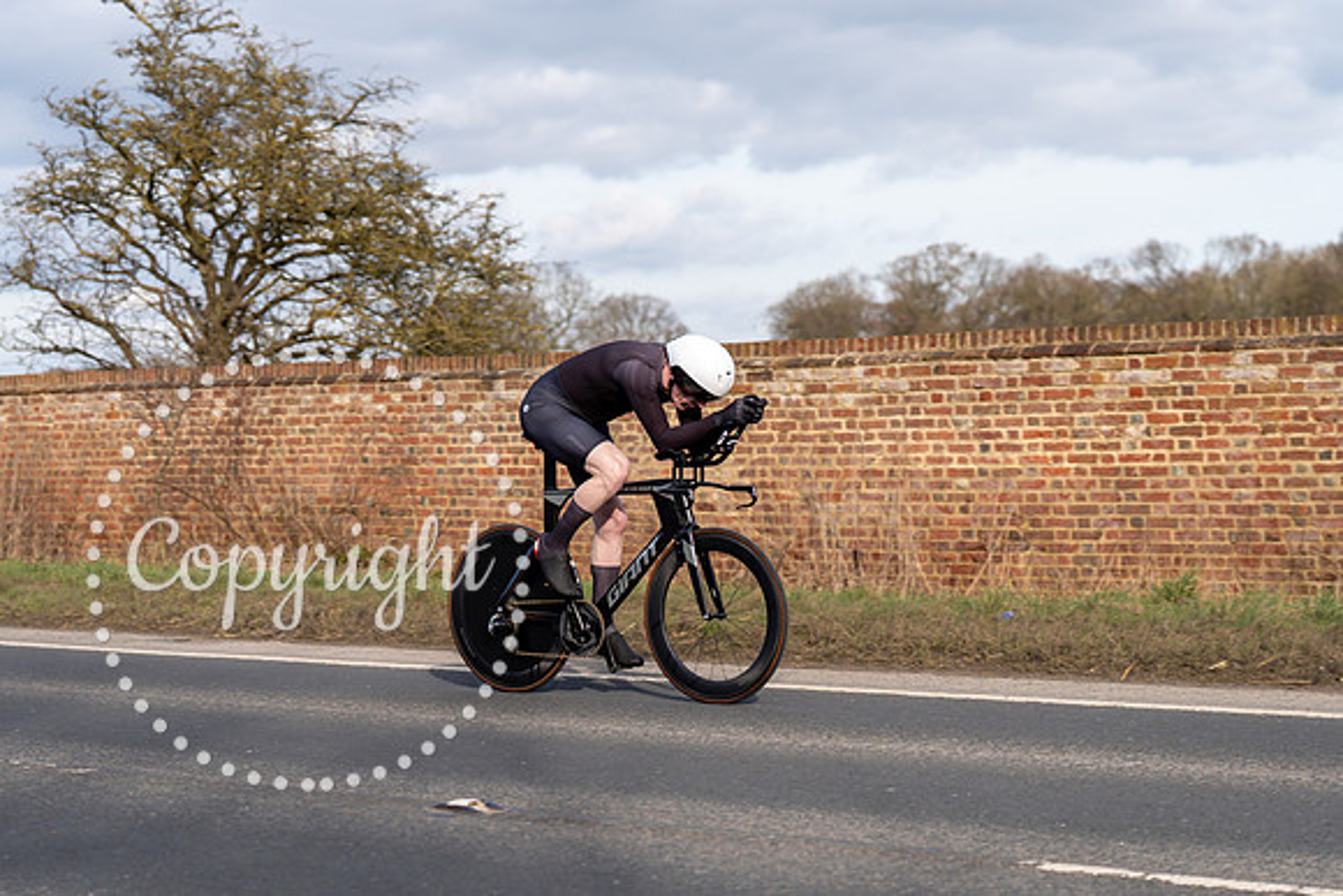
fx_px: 2612
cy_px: 448
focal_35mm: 70
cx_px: 672
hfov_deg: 28.8
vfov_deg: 19.5
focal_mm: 70
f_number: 3.5
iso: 100
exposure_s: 1/800
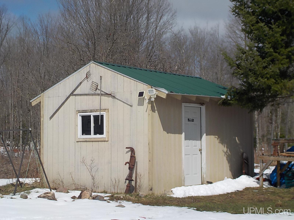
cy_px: 110
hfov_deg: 27.4
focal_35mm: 71
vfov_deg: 20.7
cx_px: 147
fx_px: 603
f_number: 5.3
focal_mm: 9.7
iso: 125
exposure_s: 1/1250
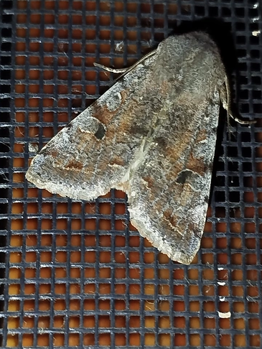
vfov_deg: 19.6
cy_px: 177
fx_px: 1008
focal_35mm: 100
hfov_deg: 14.8
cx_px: 112
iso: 160
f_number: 1.7
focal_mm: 5.31
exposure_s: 1/33
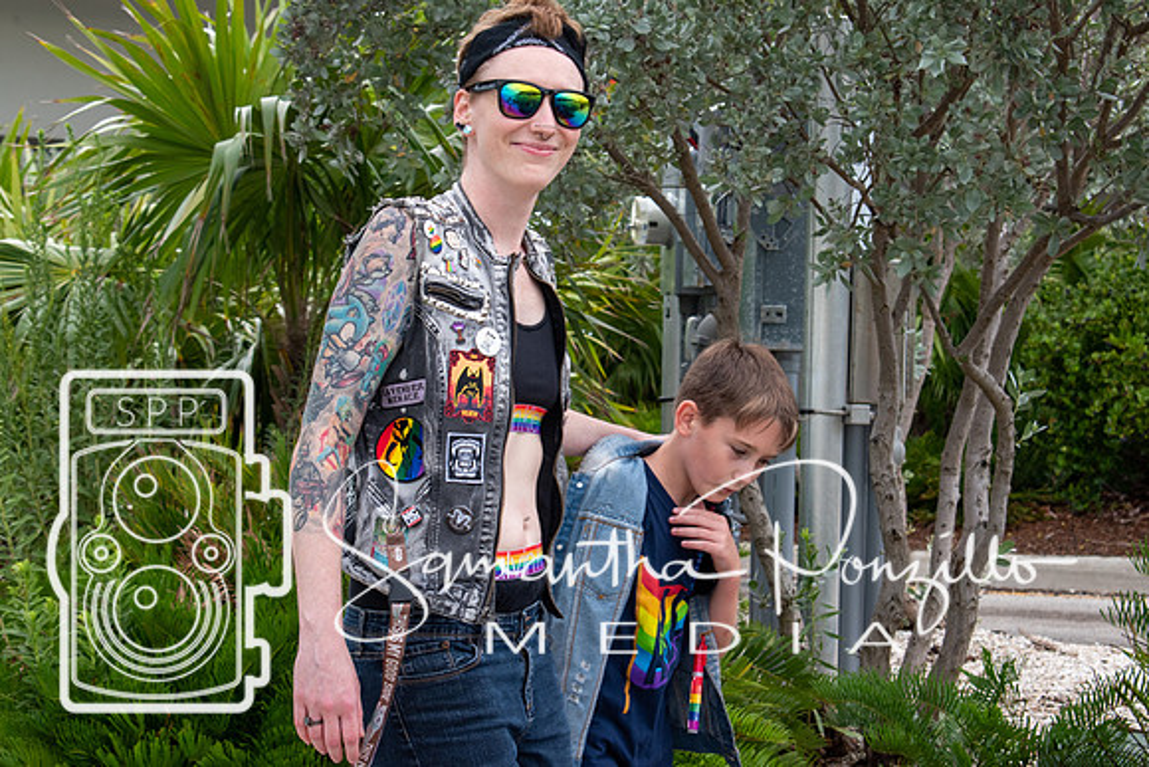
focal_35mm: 82
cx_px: 574
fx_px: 2634
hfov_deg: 24.6
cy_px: 384
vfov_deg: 16.6
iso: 400
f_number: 7.1
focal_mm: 55
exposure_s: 1/200
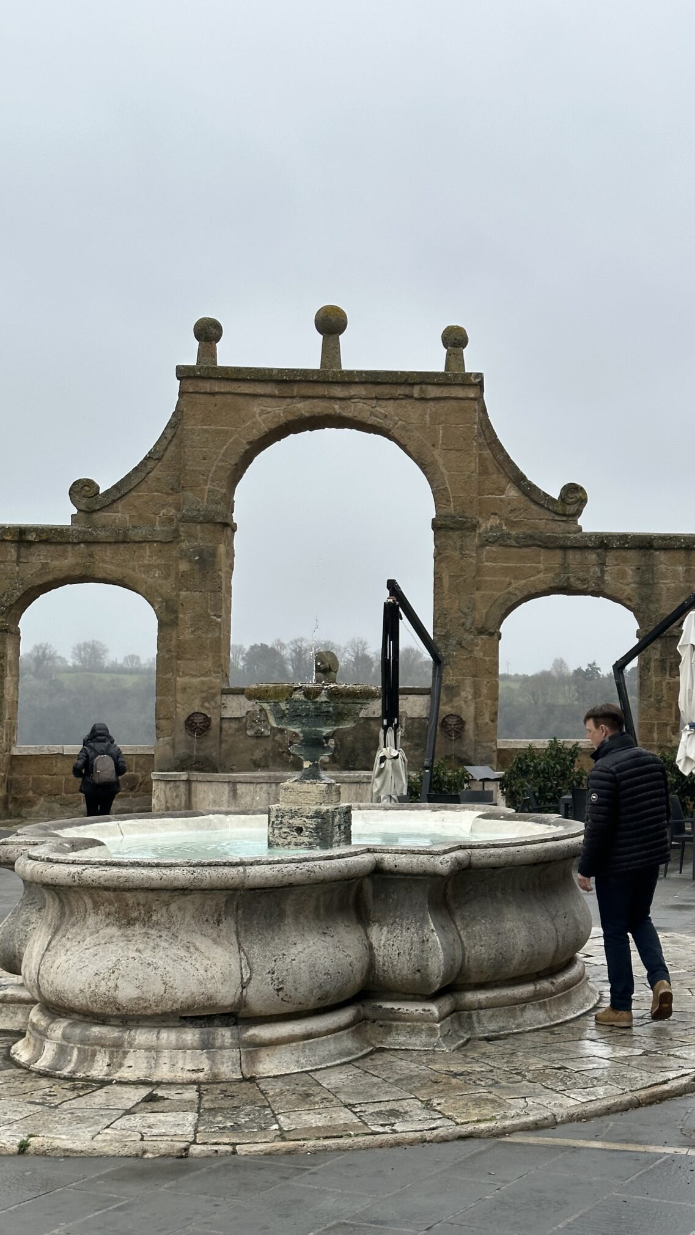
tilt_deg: +3.7
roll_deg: -0.5
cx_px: 440
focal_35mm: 53
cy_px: 612
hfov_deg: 22.6
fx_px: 1736
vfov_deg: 39.2
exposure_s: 1/1133
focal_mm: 6.86
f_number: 1.78
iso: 64
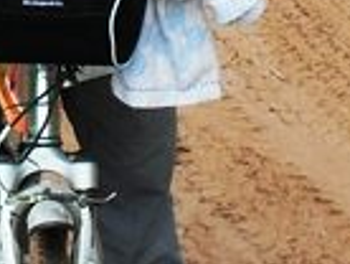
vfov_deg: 9.0
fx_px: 1641
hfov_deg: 12.1
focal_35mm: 162
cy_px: -122
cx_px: 23
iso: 100
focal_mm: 6.3
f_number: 3.2
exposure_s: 1/350
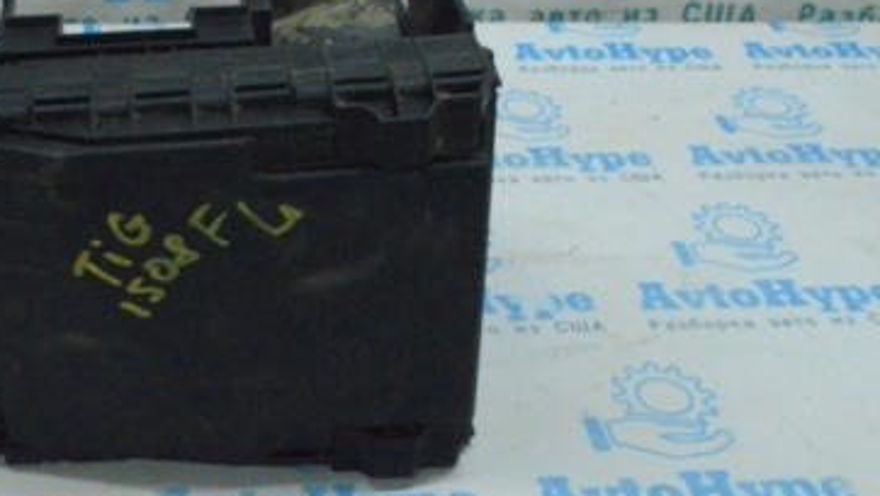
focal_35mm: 61
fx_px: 1424
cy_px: 135
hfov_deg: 33.6
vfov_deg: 19.6
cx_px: 219
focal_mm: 22
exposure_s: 1/60
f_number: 25
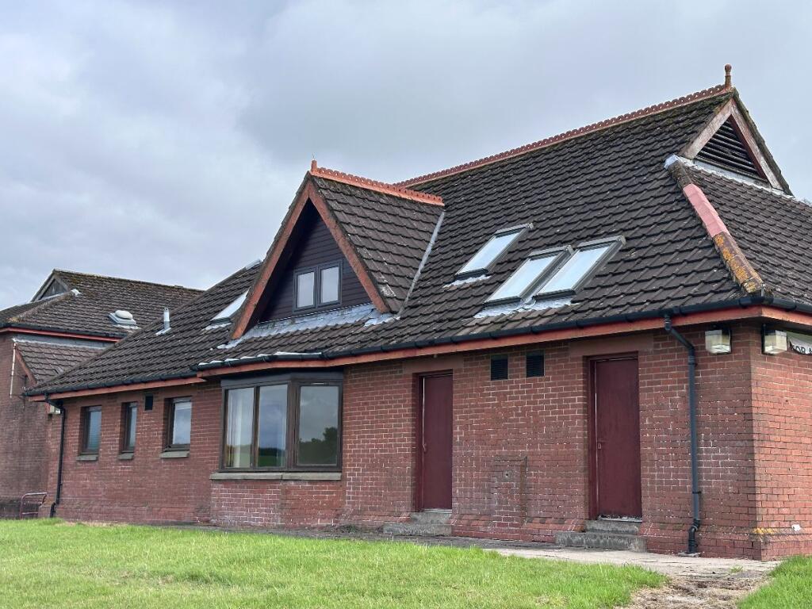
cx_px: 406
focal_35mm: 48
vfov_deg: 30.3
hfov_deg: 39.7
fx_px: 1126
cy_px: 304
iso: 64
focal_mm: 6.86
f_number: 1.78
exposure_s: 1/3367
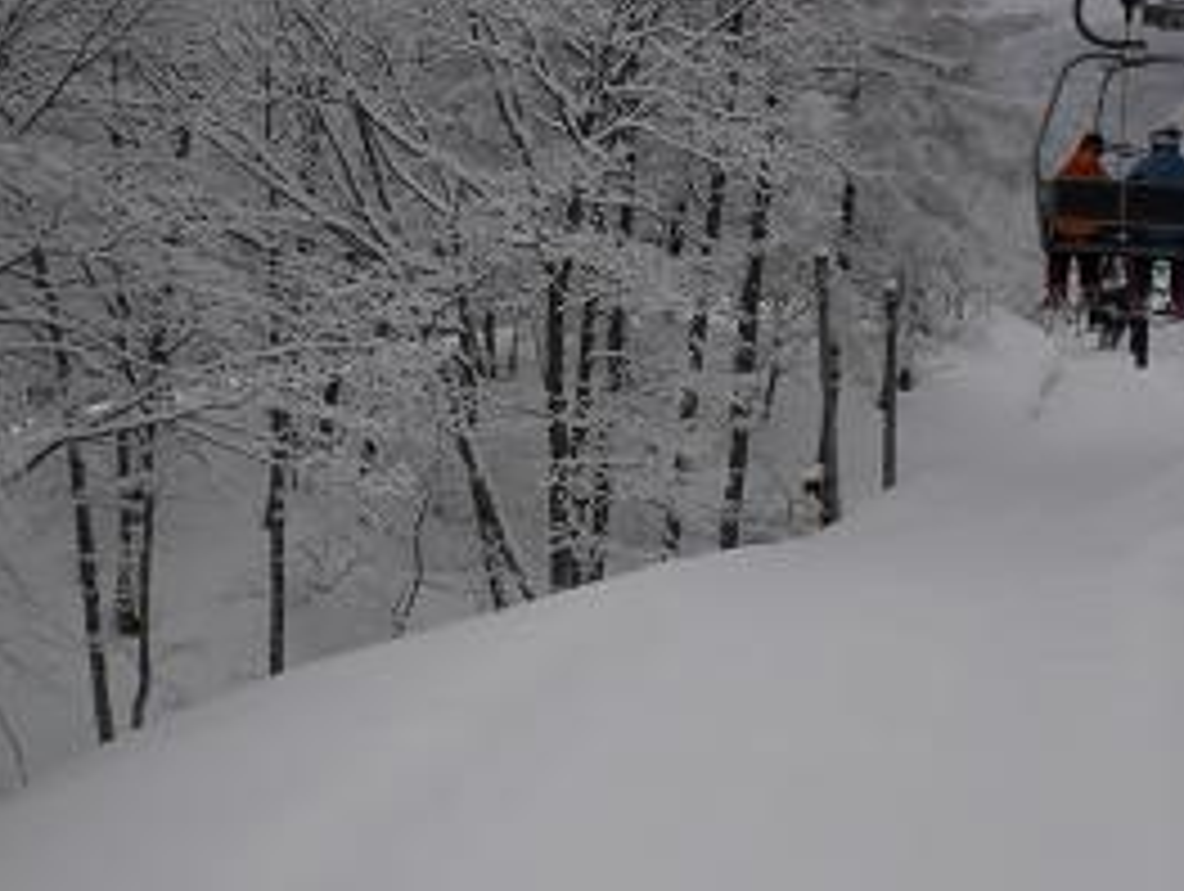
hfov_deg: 38.1
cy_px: 544
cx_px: 666
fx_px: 1713
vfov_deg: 29.1
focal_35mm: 50
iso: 64
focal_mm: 6.3
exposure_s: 1/800
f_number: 5.6
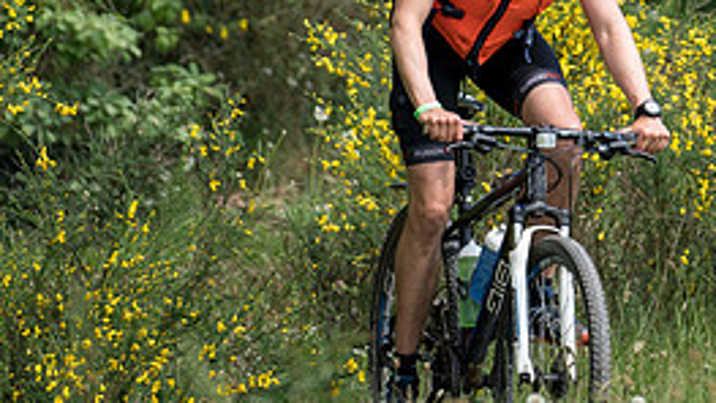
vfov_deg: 2.2
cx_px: 431
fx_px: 10253
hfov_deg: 4.0
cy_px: -156
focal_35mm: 540
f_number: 2.8
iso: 160
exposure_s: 1/1600
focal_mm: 189
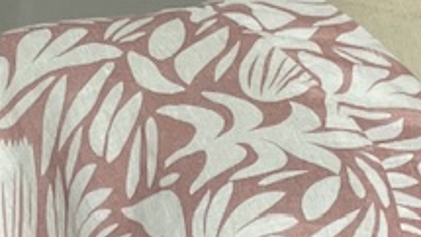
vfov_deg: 5.3
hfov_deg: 12.6
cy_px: 1238
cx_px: 368
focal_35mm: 169
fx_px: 1887
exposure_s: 1/122
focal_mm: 5.1
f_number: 1.6
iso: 80
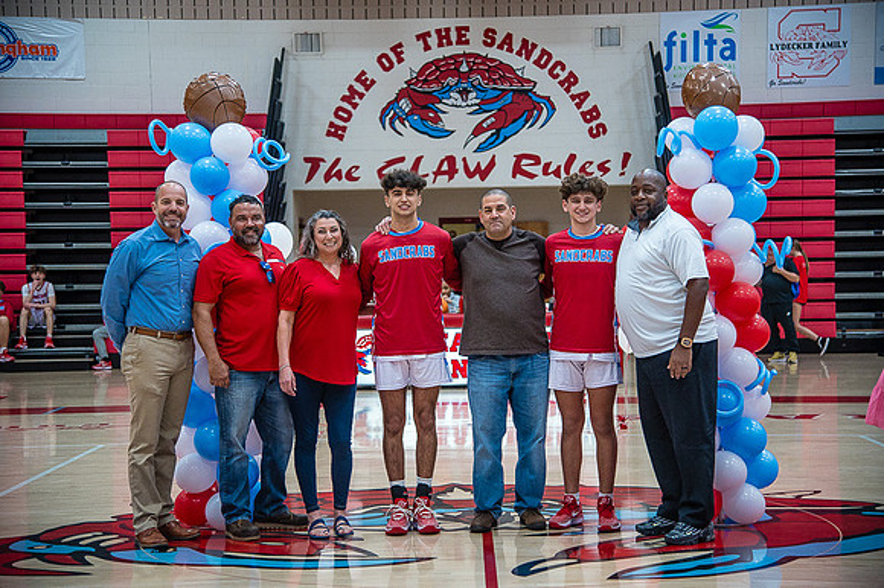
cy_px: 294
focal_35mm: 66
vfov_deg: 20.6
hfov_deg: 30.5
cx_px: 442
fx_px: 1620
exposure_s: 1/320
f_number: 4
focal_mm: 66
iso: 2000
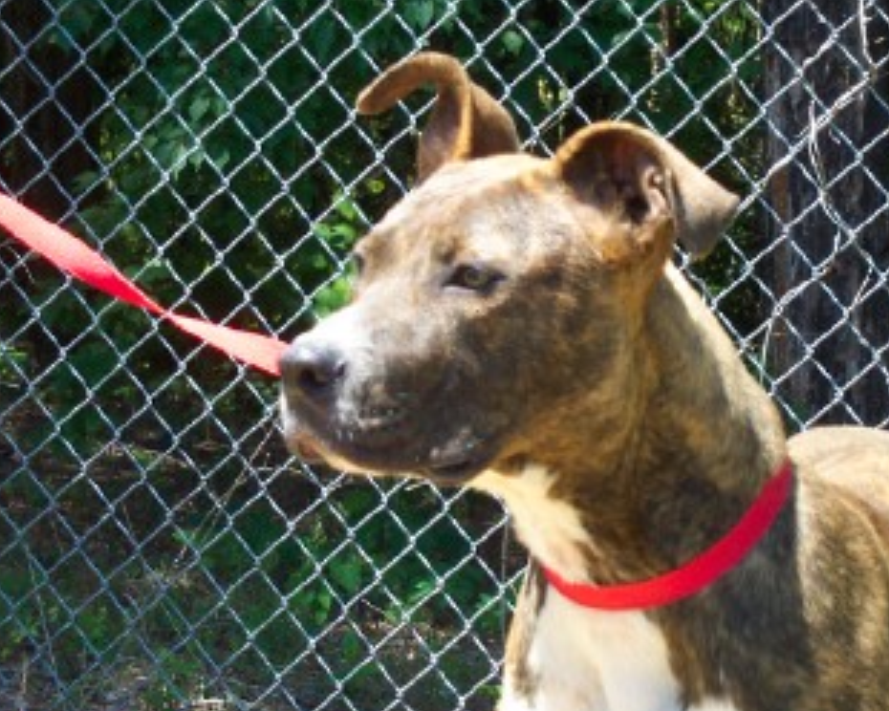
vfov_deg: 12.1
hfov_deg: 15.1
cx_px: 533
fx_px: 3341
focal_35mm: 127
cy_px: 354
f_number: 4.7
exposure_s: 1/180
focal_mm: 21.2
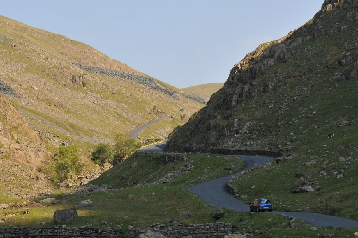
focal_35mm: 148
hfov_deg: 13.9
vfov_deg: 9.2
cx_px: 148
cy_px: 173
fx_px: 1470
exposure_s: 1/400
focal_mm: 60
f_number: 10
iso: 400
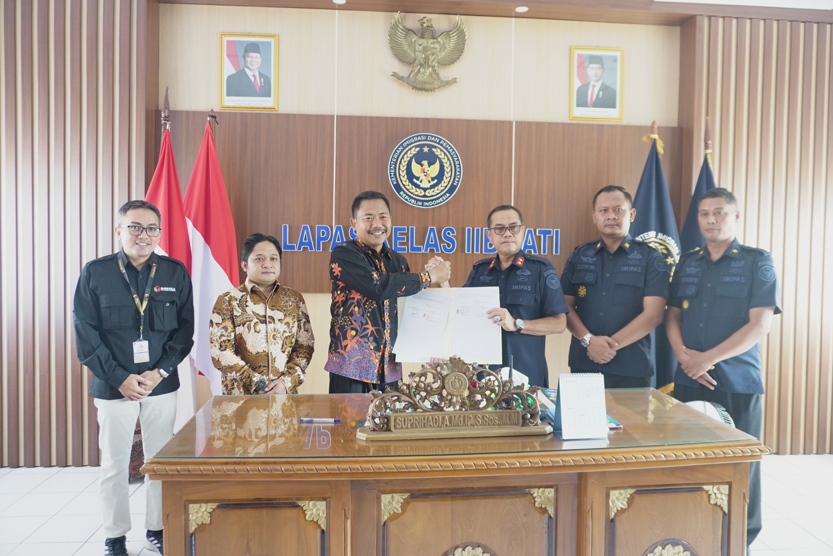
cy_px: 268
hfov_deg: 69.3
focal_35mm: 26
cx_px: 434
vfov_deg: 49.6
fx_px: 602
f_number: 3.5
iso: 1000
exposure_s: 1/15
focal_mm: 16
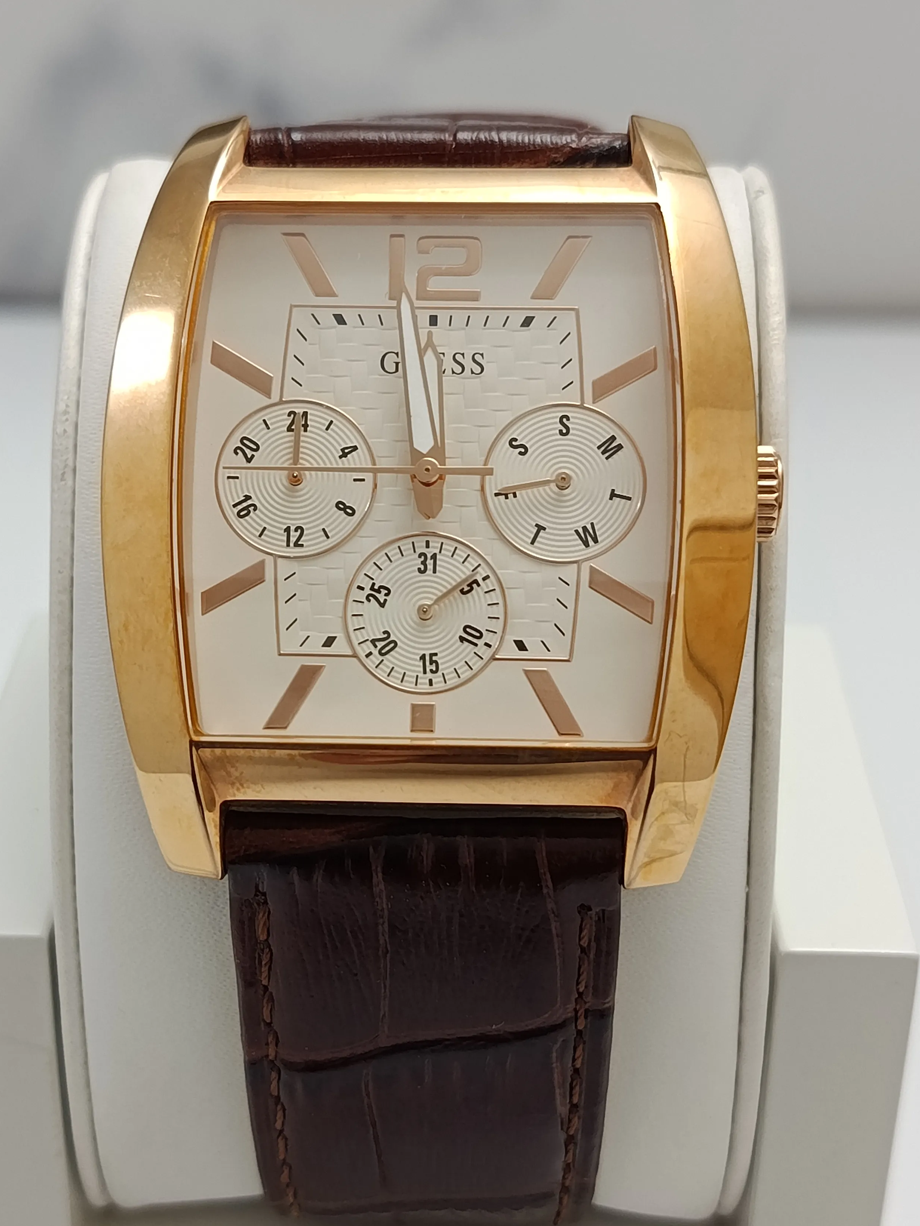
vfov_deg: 33.2
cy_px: 639
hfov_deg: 25.2
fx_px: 2055
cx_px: 386
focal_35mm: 58
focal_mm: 5.24
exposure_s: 1/100
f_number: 1.7
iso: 524
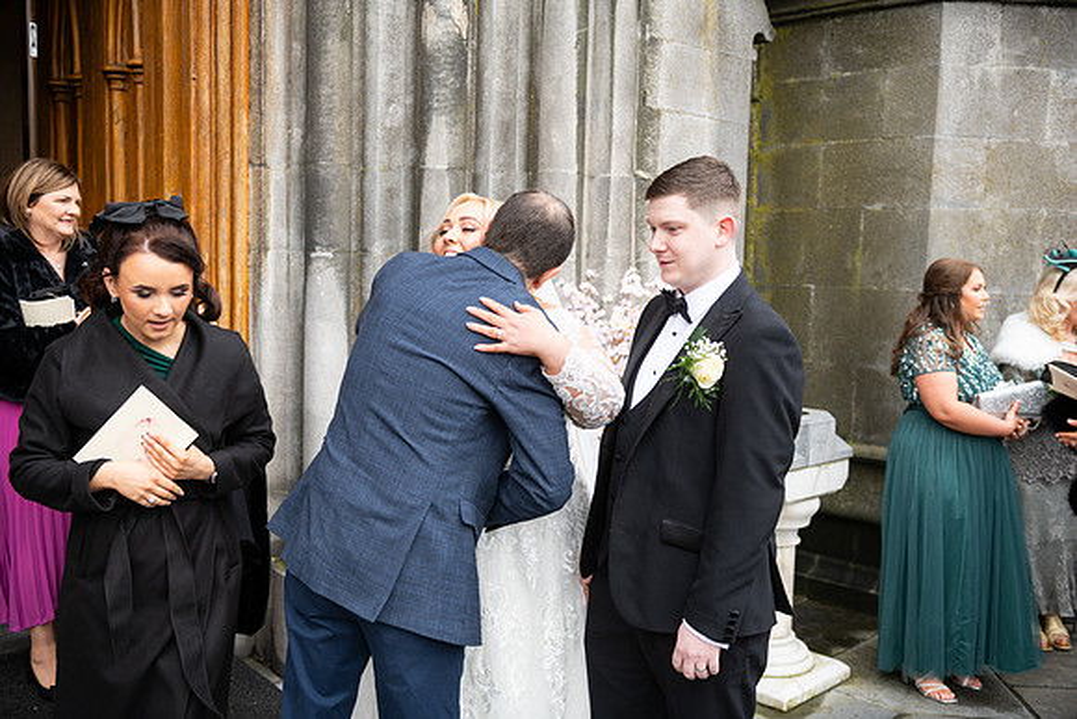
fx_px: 1047
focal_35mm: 35
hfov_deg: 54.4
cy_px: 360
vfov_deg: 37.9
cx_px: 538
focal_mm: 35
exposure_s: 1/160
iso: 125
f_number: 3.5
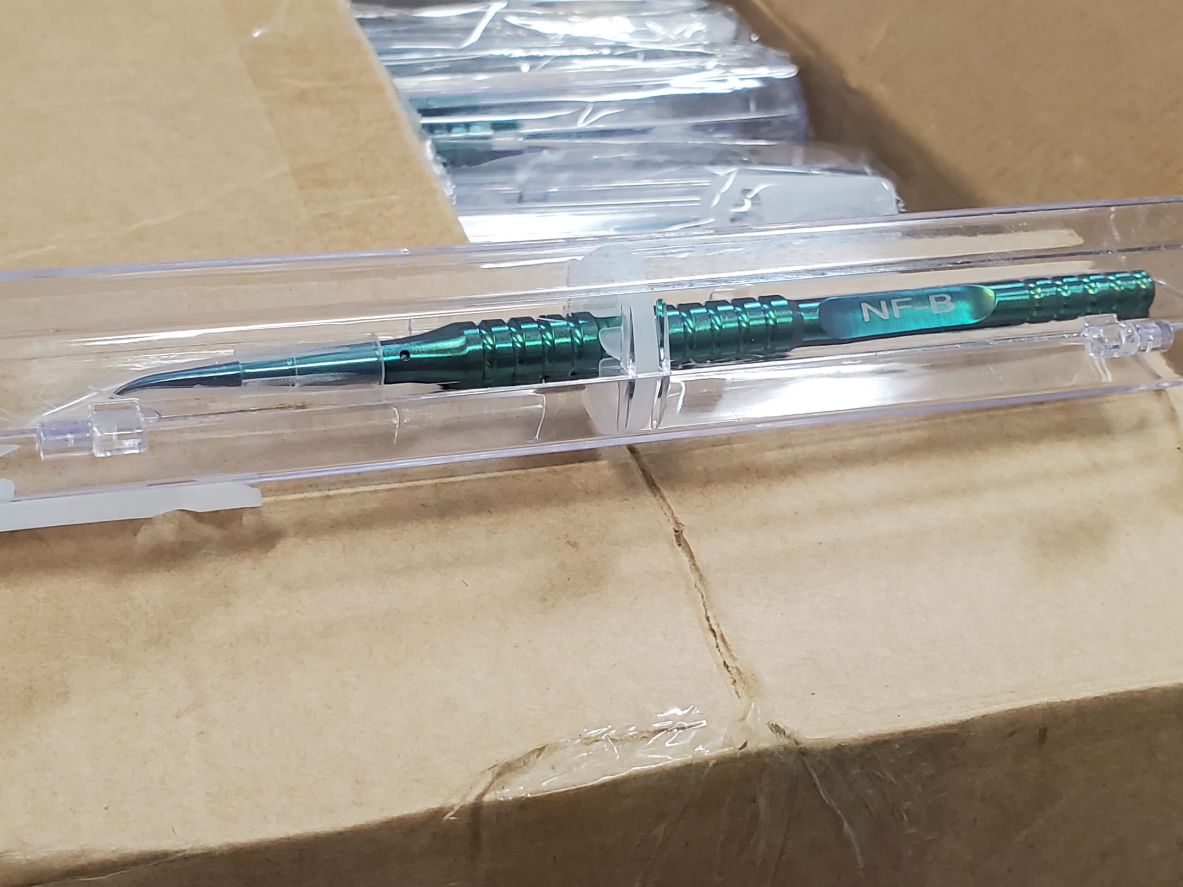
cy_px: 444
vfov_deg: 53.1
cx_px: 592
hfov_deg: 67.3
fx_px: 889
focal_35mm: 26
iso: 250
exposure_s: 1/120
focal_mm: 4.3
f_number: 2.4
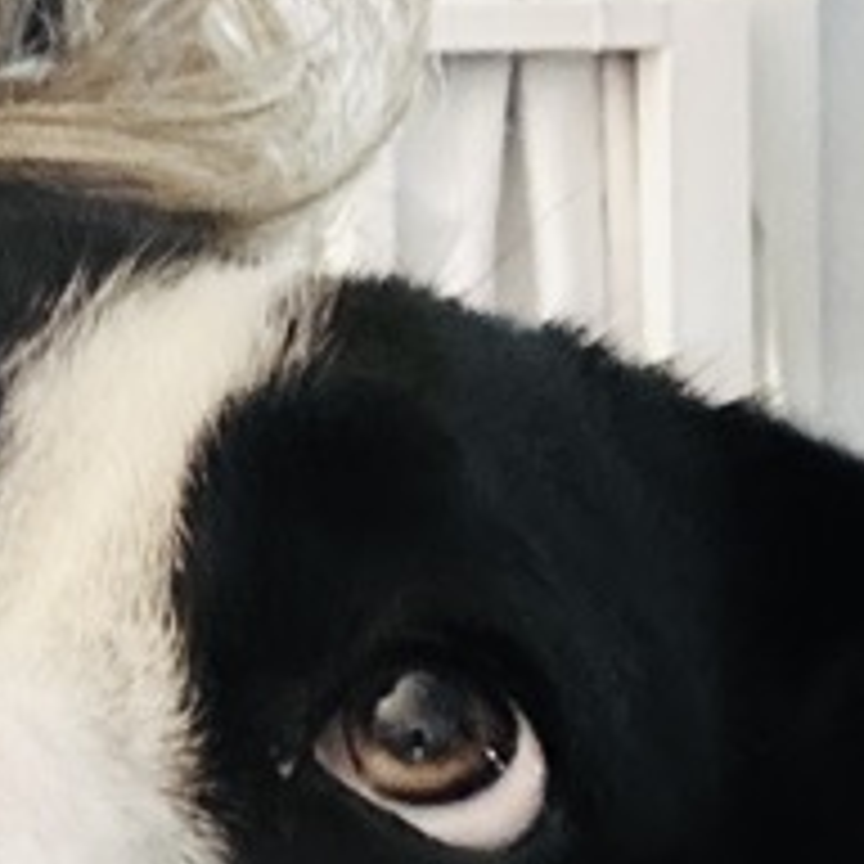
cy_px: 554
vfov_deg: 14.0
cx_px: -457
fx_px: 3502
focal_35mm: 124
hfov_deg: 13.2
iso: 640
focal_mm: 2.69
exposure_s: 1/15
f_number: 1.9
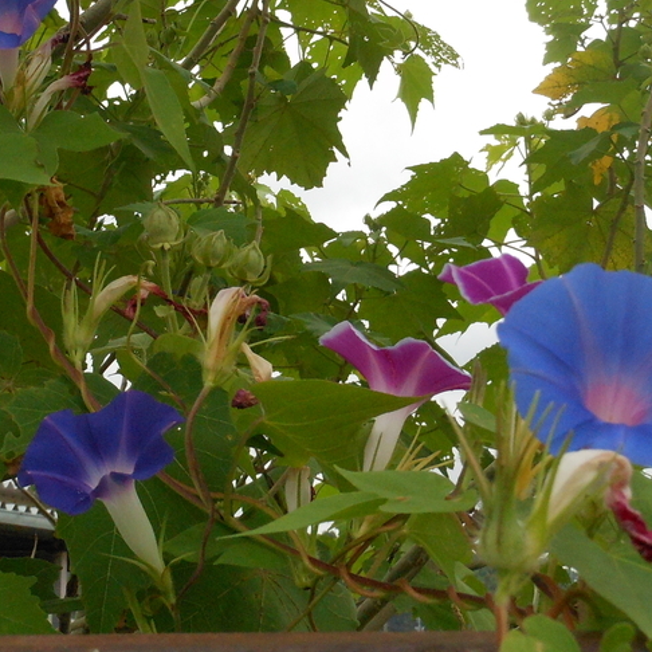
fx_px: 1534
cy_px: 123
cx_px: 224
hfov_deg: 23.9
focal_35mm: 72
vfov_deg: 23.6
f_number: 4
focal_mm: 5.9
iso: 250
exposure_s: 1/250
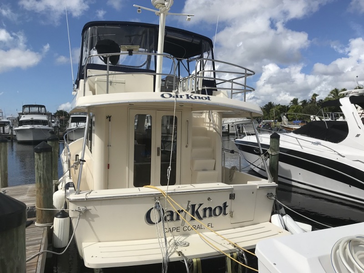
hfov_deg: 63.4
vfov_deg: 49.7
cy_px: 136
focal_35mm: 28
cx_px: 182
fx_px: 294
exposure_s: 1/4808
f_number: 1.8
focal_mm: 3.99
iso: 20
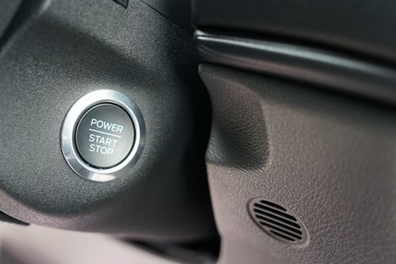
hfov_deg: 38.3
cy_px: 111
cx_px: 118
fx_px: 561
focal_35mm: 51
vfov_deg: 26.4
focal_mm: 36
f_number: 3.2
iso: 1600
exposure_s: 1/60
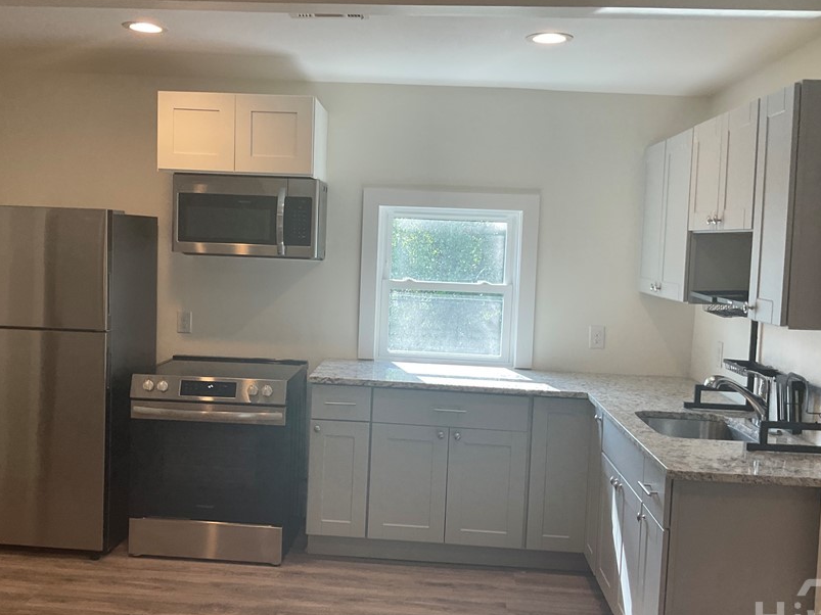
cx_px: 372
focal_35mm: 37
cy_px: 308
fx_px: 877
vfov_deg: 38.7
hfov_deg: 50.1
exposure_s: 1/120
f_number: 1.8
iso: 40
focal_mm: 3
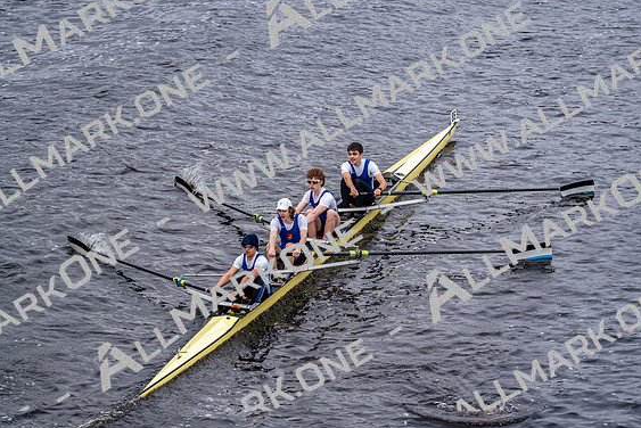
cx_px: 329
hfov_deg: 10.0
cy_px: 216
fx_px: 3670
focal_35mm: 206
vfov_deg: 6.7
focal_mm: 200
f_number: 2.8
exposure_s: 1/2000
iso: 250
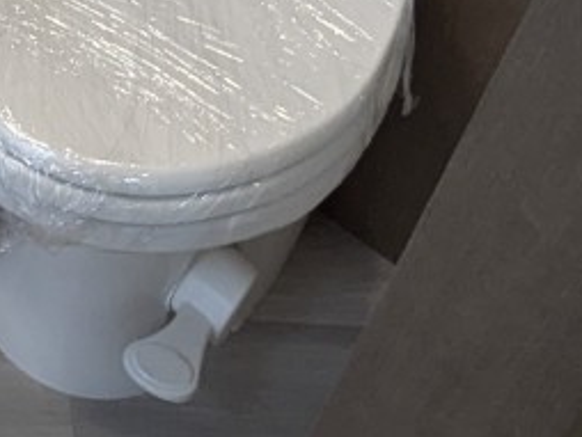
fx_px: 1481
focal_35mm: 88
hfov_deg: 19.8
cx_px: -242
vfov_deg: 15.7
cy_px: -185
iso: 319
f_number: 2.2
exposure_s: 1/68.7
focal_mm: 2.35
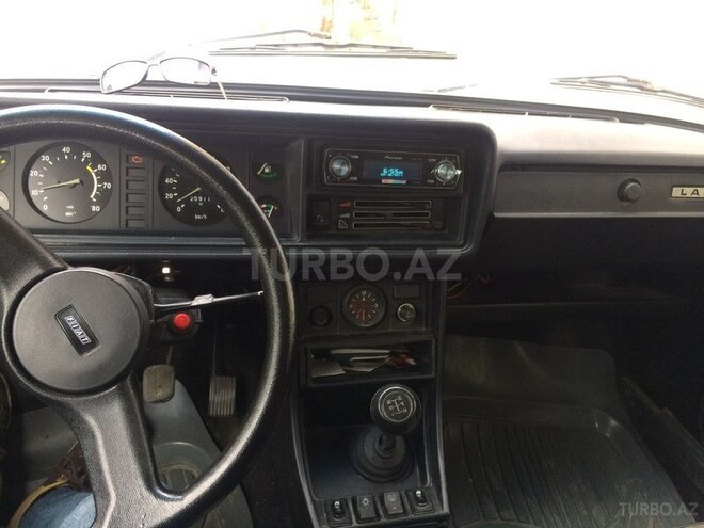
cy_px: 264
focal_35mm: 29
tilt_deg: -28.2
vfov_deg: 48.2
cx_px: 352
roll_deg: -8.1
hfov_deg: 61.7
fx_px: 590
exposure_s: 1/33
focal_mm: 4.15
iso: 64
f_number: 2.2
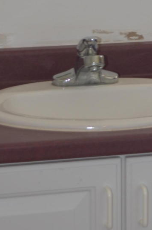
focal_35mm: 178
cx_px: 190
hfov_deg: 7.6
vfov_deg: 11.5
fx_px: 1132
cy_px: 35
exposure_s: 1/30
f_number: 4.8
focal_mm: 32
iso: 200
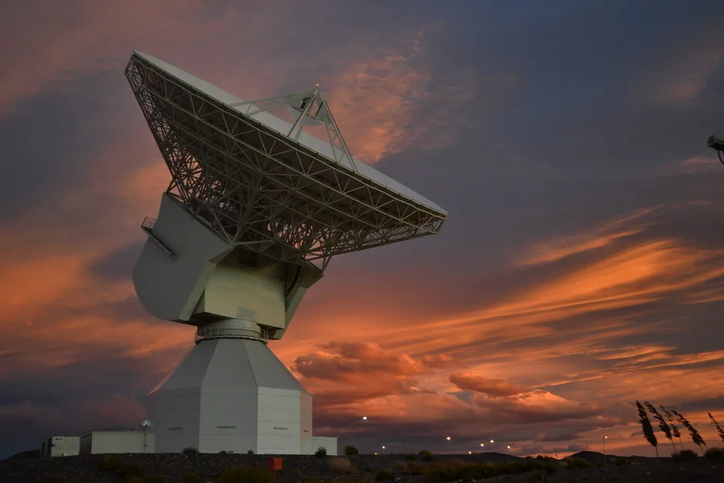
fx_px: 784
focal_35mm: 39
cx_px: 362
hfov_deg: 49.6
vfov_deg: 34.2
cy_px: 242
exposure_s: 1/25
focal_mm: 26
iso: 100
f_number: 4.2
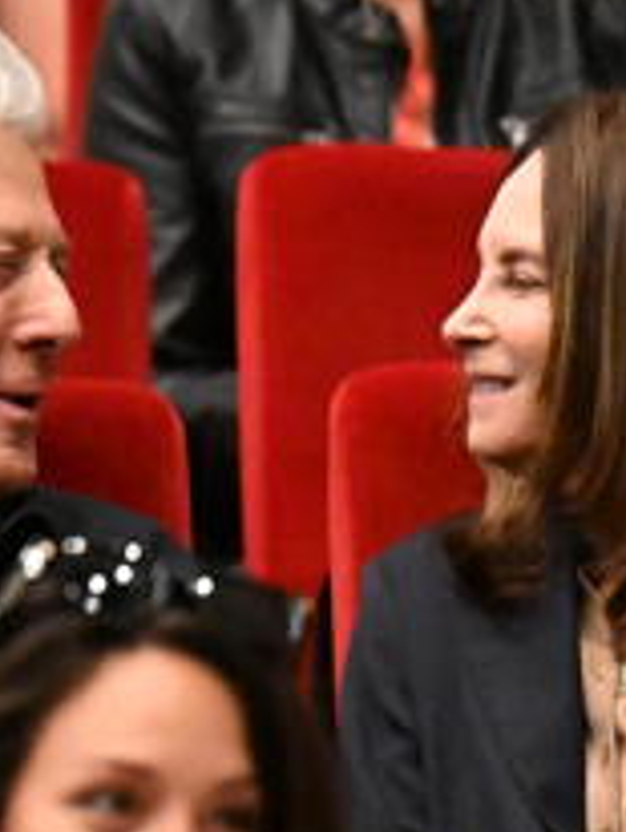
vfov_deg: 2.1
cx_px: -323
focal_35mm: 965
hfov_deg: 1.5
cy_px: 460
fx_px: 23220
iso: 16000
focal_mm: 200
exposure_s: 1/250
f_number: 2.8
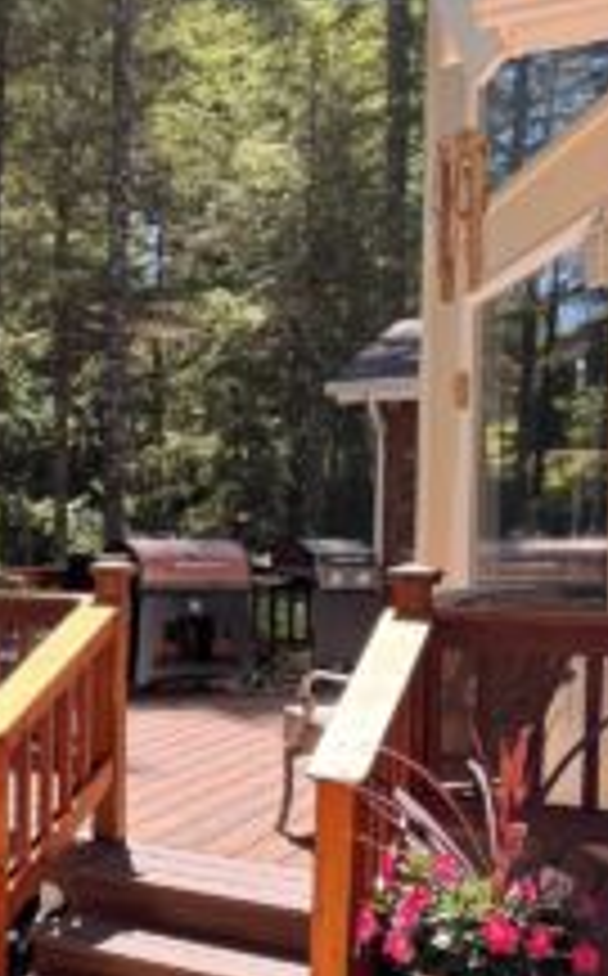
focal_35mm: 47
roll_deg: -0.8
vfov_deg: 42.5
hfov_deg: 25.2
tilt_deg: -3.4
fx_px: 1250
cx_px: -77
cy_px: 594
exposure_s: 1/627
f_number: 1.78
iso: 80
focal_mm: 6.76
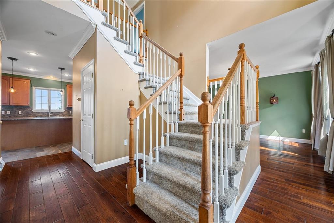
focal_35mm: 14
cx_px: 167
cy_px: 112
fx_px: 130
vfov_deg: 81.2
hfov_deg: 104.2
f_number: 8
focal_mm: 14
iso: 400
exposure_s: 1/2
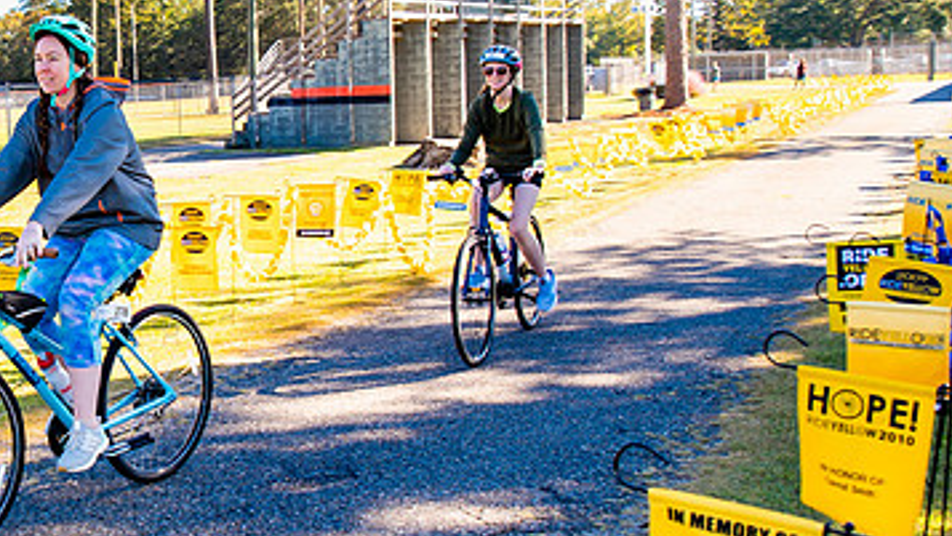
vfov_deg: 23.5
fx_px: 1288
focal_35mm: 51
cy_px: 255
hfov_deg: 37.4
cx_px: 62
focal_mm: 24
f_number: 2.8
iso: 100
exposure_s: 1/200
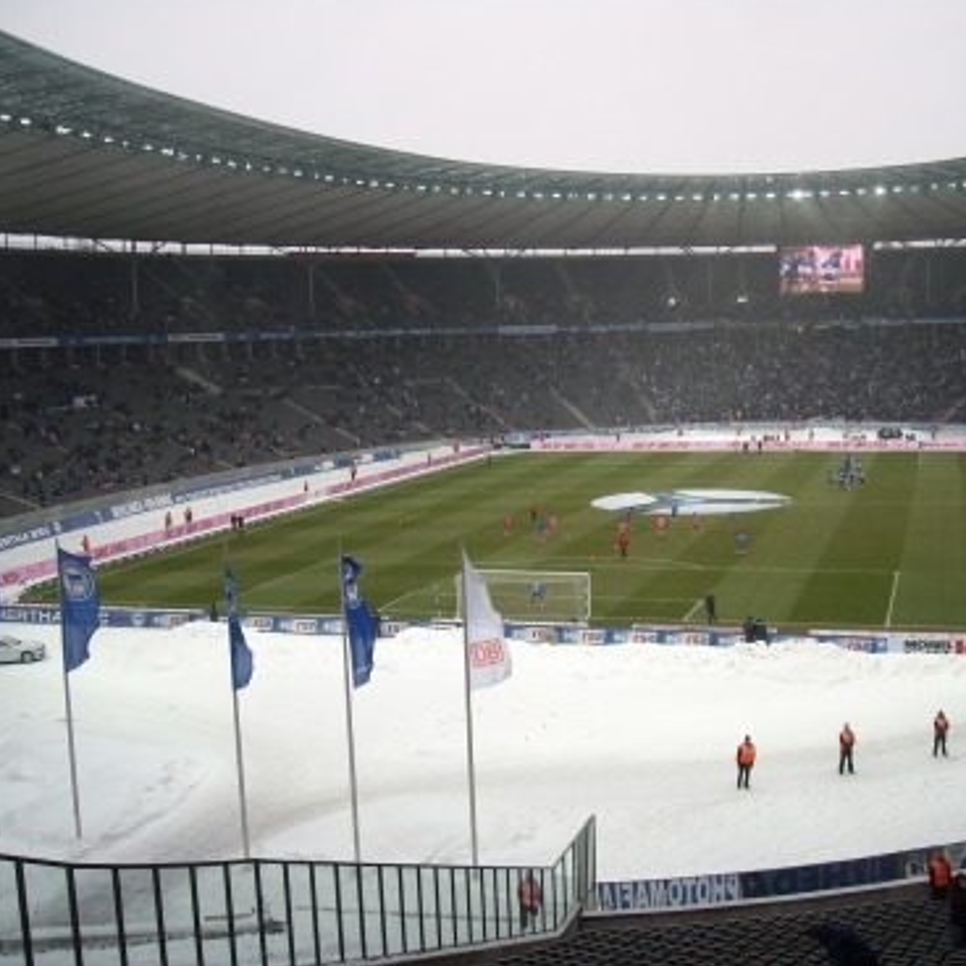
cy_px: 479
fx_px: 1326
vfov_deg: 40.0
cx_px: 572
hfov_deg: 39.9
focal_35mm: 42
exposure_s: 1/168
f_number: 2.8
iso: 64
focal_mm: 5.7
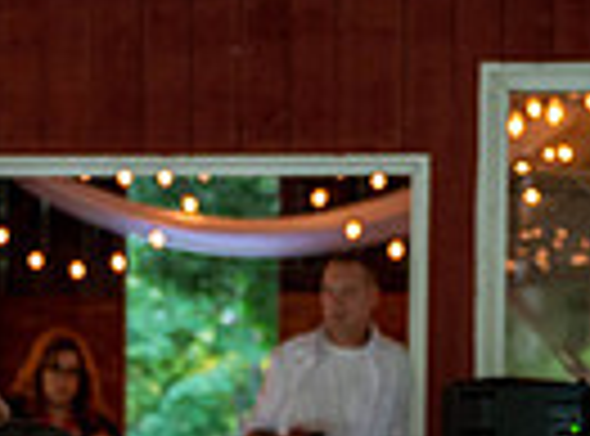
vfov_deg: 7.2
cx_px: 191
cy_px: 965
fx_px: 3291
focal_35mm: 194
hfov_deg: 10.2
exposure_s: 1/125
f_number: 2.8
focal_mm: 37
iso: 1100
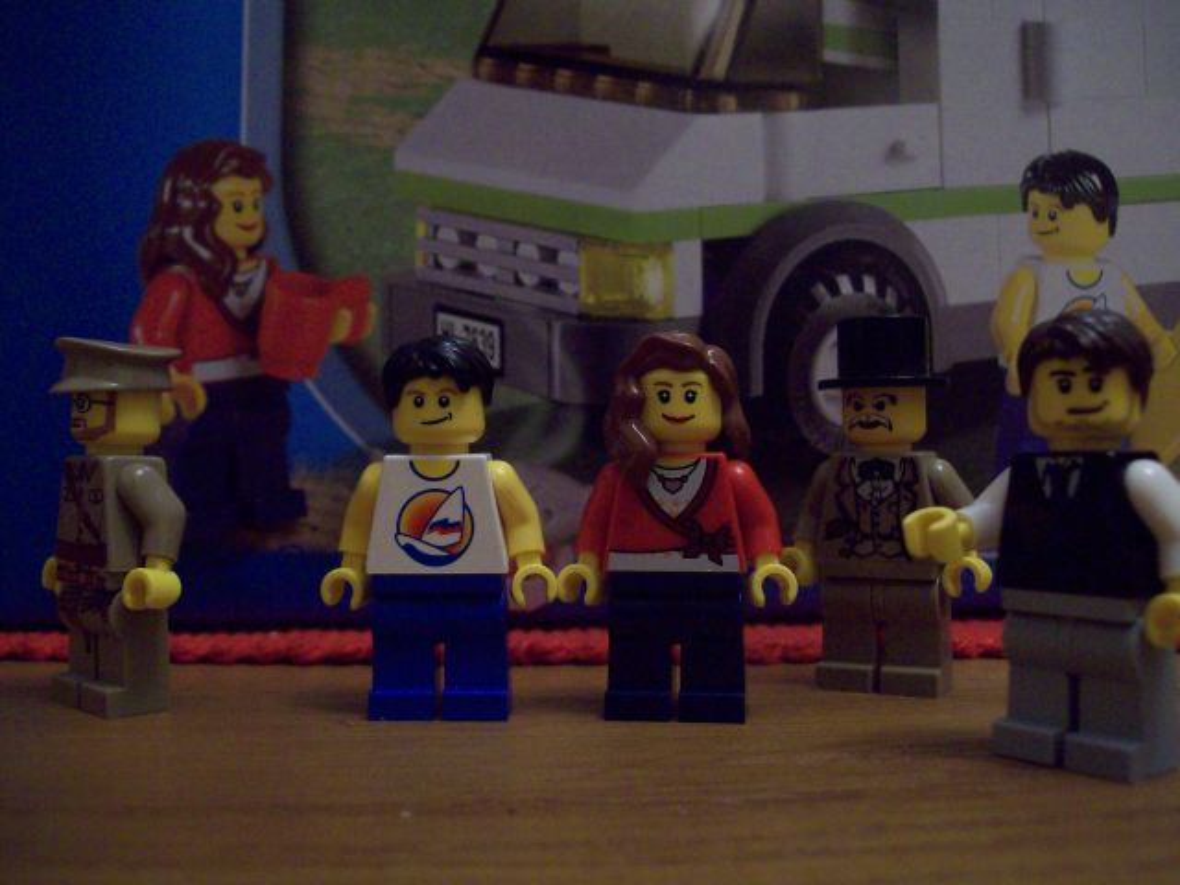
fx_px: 1227
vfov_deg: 39.7
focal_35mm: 36
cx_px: 590
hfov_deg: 51.4
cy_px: 442
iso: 200
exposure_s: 1/8
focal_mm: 6
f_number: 2.7
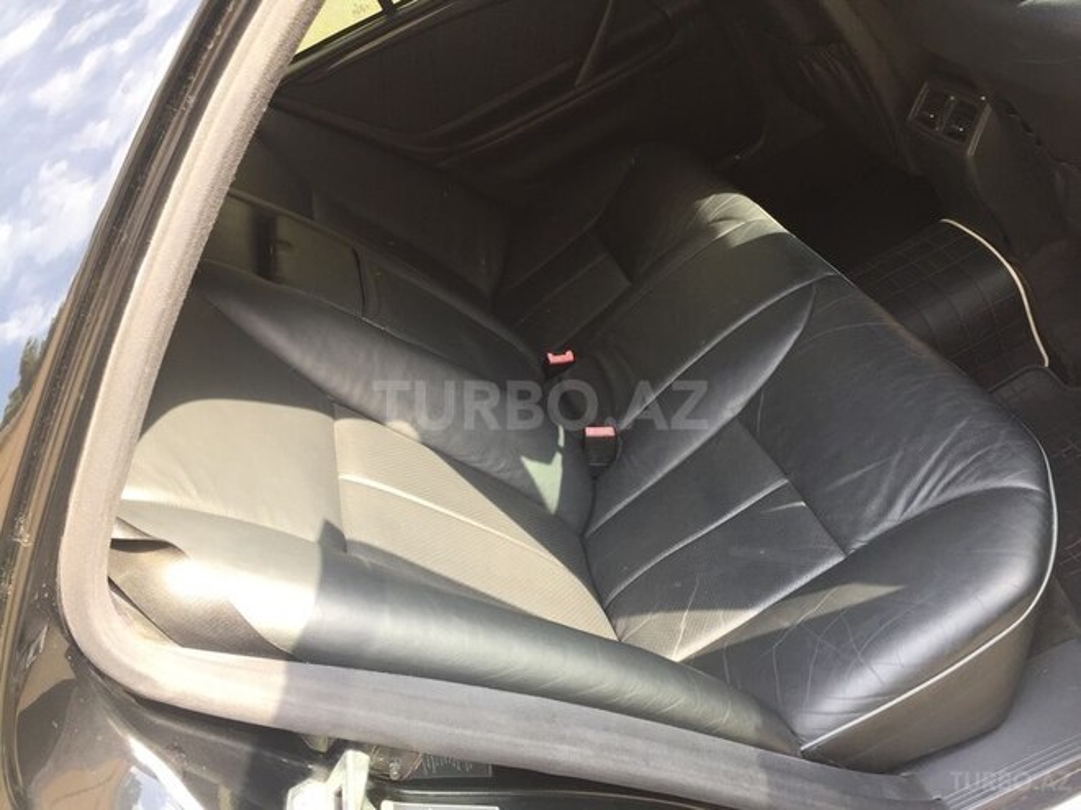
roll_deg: +29.3
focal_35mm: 29
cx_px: 540
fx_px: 906
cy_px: 405
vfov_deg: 48.2
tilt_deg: -34.5
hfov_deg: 61.7
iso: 50
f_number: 2.2
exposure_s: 1/100
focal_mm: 4.15
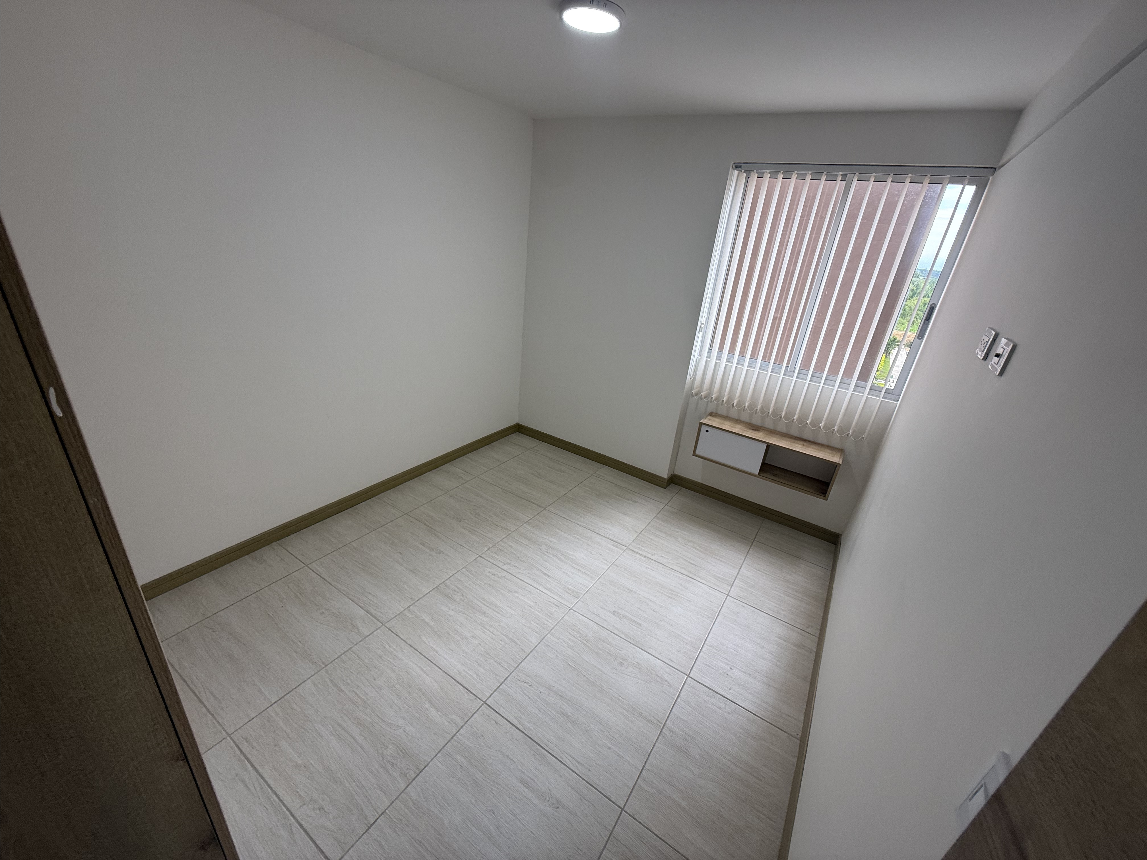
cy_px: 430
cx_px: 574
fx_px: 464
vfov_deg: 85.7
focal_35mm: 14
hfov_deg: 102.1
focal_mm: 2.22
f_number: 2.2
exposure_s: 1/99
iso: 64
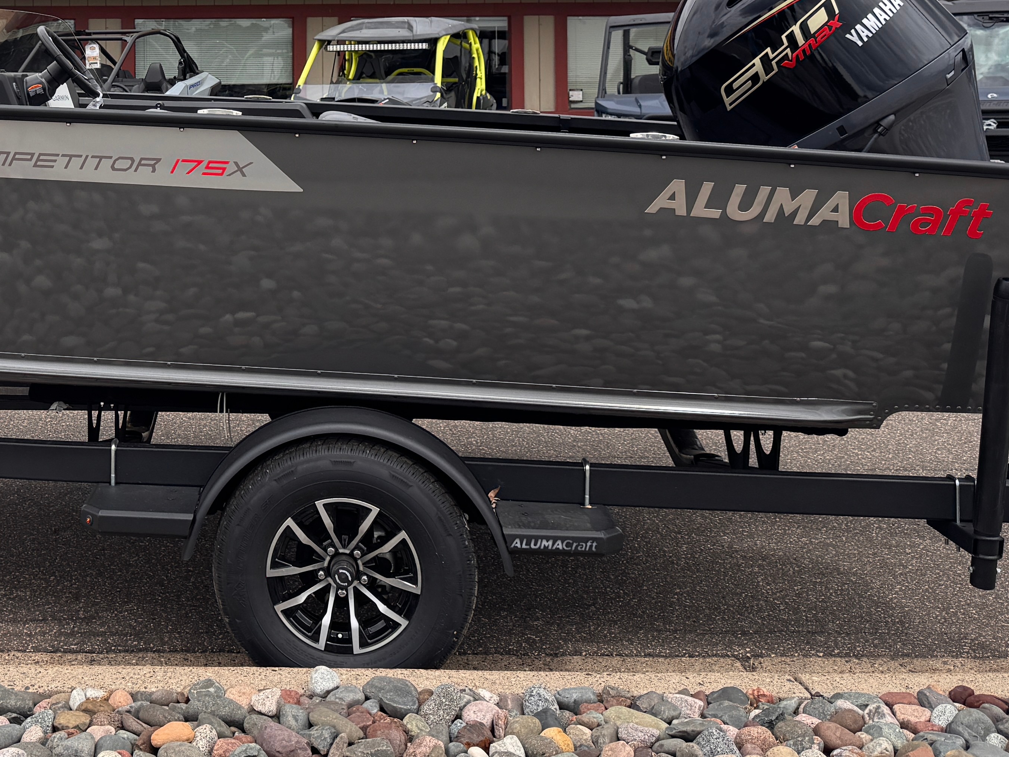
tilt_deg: +1.0
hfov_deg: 35.9
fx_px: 1487
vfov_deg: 27.4
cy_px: 59
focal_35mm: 51
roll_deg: -0.3
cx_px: 158
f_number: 1.78
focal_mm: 6.76
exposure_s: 1/4049
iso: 80
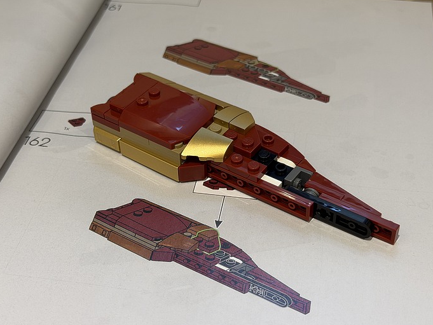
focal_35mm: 55
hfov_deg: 34.9
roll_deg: +2.3
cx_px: 210
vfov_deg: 26.6
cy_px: 164
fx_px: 688
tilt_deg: -40.1
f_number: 1.78
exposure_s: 1/60
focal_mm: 6.76
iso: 200
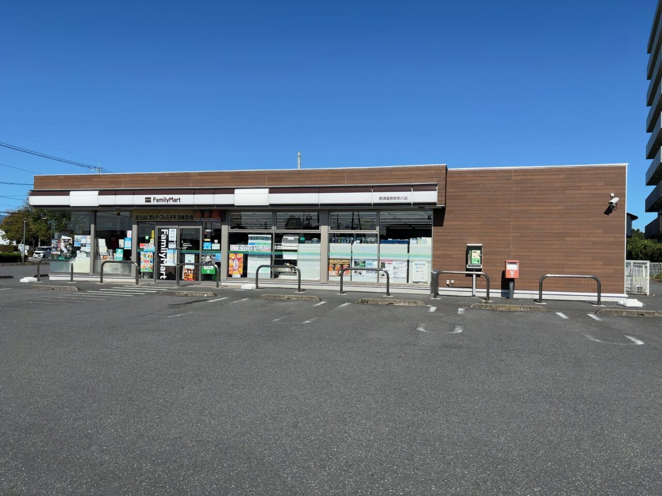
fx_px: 497
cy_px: 248
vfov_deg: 53.1
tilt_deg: +1.3
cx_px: 331
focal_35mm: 26
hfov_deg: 67.3
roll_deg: -1.4
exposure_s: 1/4630
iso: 50
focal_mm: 5.96
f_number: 1.6
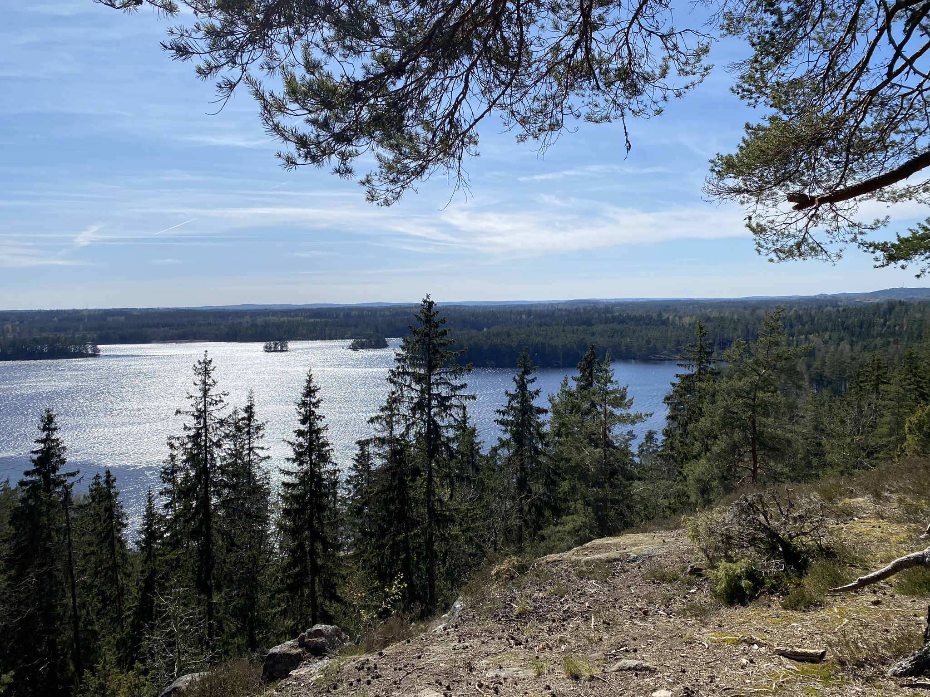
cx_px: 465
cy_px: 348
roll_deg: +0.2
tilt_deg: -3.0
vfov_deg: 53.1
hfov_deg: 67.3
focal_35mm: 26
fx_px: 699
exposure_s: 1/6061
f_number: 1.8
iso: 32
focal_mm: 4.25
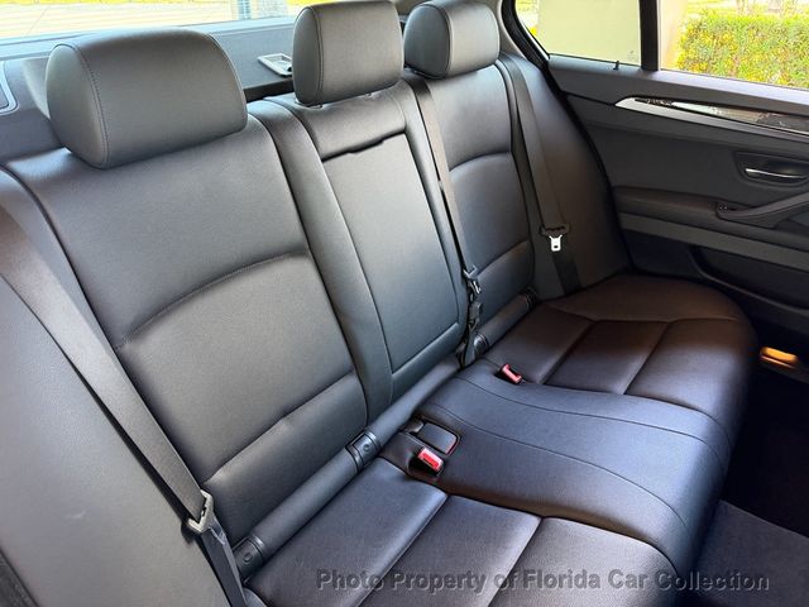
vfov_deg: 56.8
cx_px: 404
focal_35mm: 24
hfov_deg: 71.6
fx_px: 561
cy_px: 304
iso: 400
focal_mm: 6.76
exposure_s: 1/60
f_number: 1.78
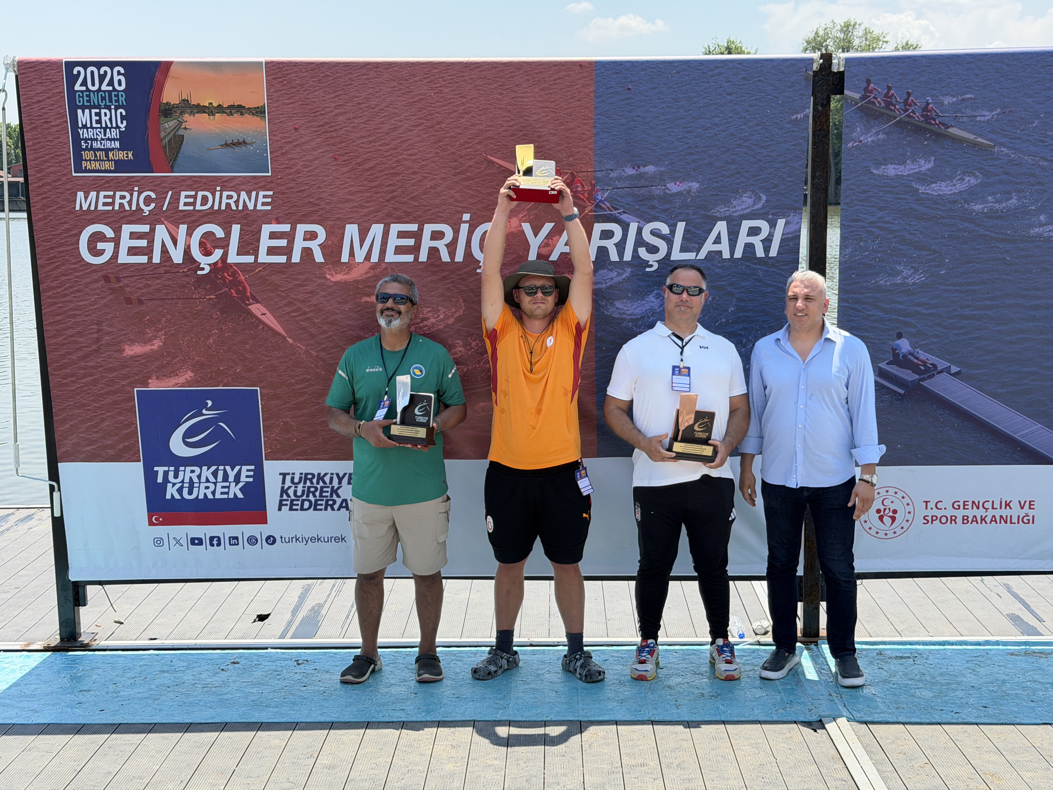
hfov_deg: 39.7
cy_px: 395
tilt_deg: -8.6
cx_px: 526
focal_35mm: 48
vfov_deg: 30.3
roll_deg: +0.5
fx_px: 1460
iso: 80
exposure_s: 1/2273
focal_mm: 6.76
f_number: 1.78
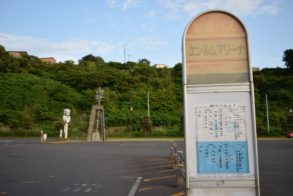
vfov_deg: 40.0
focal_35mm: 33
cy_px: 98
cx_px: 146
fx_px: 269
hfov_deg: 57.2
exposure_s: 1/320
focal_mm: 22
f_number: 3.8
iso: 100
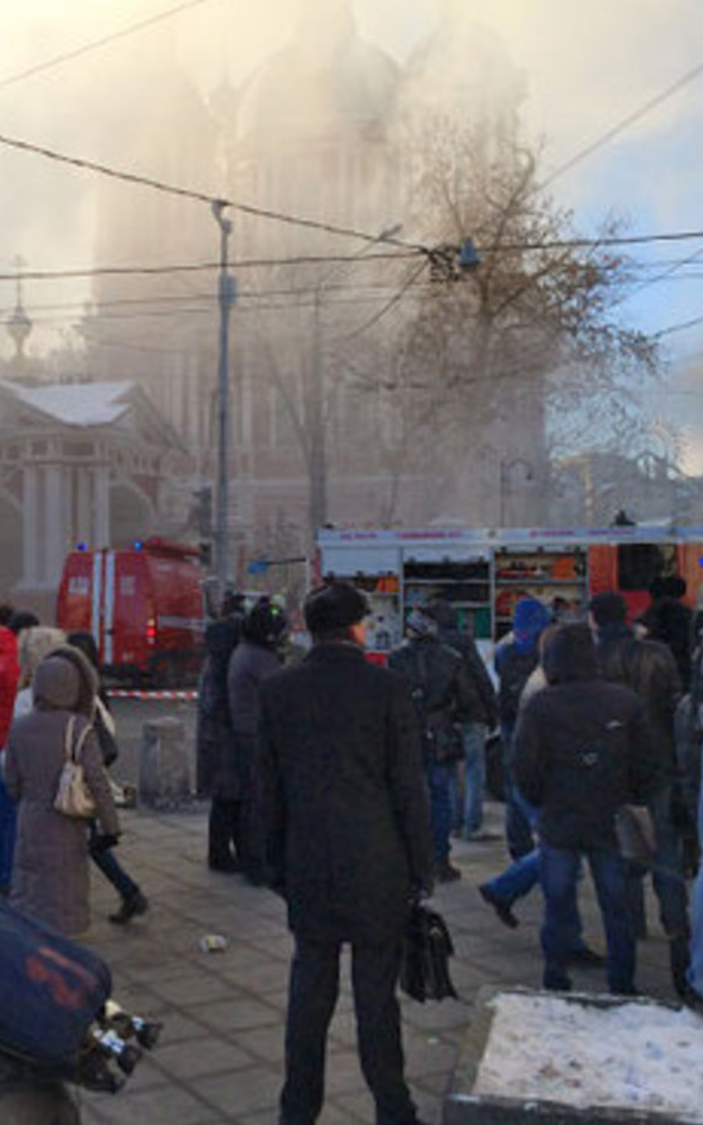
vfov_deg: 46.2
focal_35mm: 43
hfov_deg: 29.3
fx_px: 1318
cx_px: 166
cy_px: 557
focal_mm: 4.12
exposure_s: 1/1244
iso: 32
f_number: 2.2
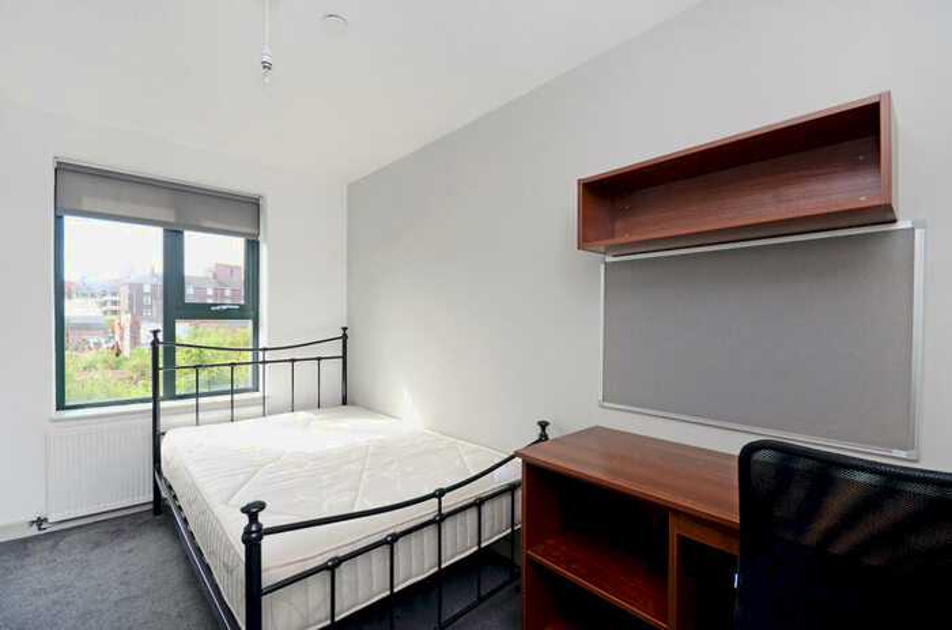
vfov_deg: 77.0
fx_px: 396
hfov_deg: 100.5
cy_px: 315
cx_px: 476
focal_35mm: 15
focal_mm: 10
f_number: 9
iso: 320
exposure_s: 1/80
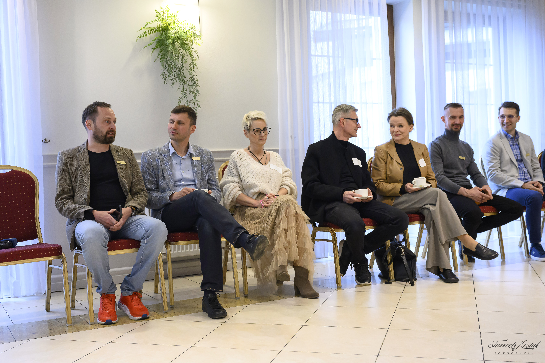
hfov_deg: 47.4
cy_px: 182
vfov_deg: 32.6
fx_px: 621
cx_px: 272
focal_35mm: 41
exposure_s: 1/125
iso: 5000
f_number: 5
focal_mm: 41
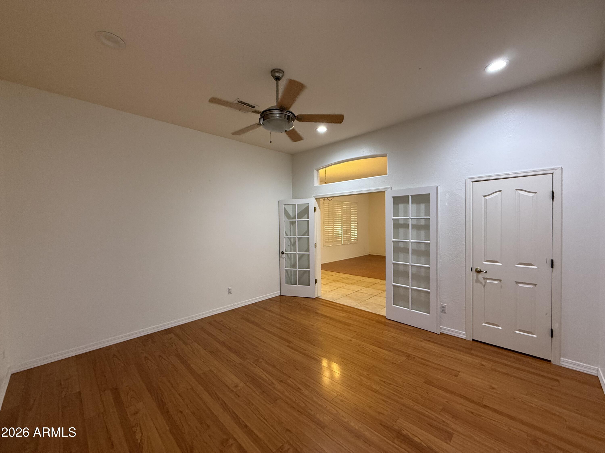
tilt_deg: -1.1
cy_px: 226
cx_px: 302
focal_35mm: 14
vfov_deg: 85.7
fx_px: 245
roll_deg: +0.7
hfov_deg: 102.1
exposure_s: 1/60
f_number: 2.2
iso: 200
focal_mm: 2.22
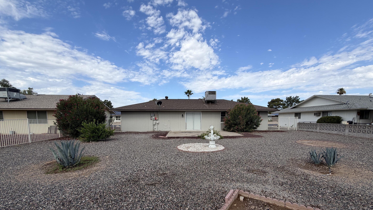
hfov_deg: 99.3
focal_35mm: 16
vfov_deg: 66.1
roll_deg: +0.4
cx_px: 192
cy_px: 131
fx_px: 158
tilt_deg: -4.3
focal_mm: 2.22
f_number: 2.2
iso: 20
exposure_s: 1/770
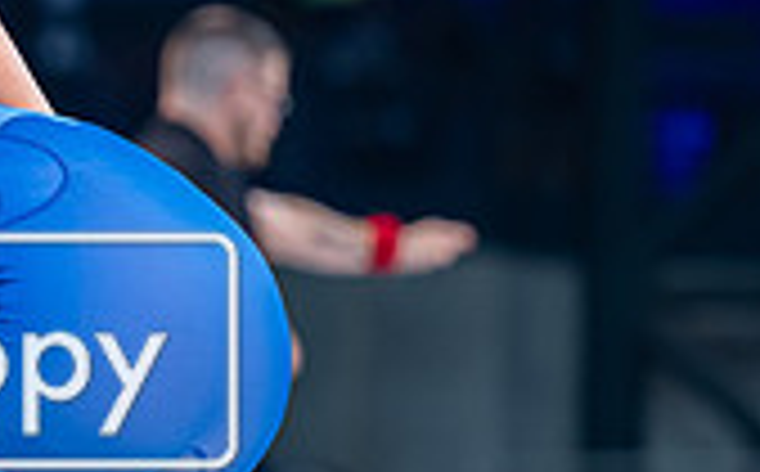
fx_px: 9781
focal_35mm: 473
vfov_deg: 2.8
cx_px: -216
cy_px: 353
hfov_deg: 4.4
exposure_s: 1/800
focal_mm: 135
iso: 1800
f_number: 2.8
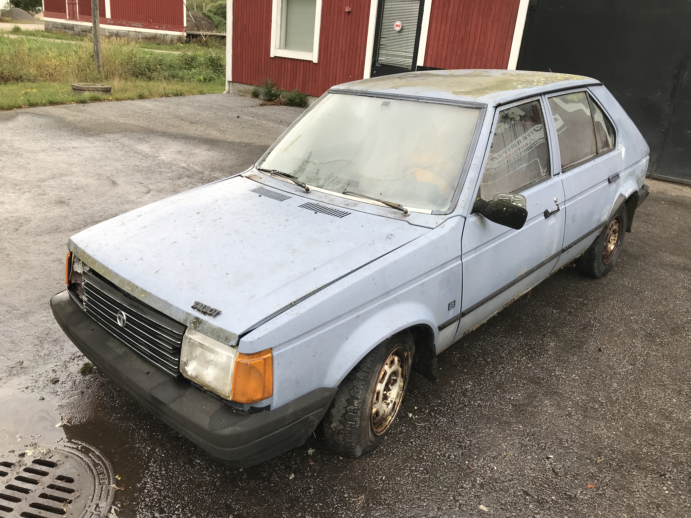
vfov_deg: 49.7
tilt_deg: -20.7
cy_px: 259
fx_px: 559
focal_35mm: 28
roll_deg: -5.8
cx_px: 346
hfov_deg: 63.4
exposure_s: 1/205
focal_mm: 3.99
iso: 20
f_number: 1.8
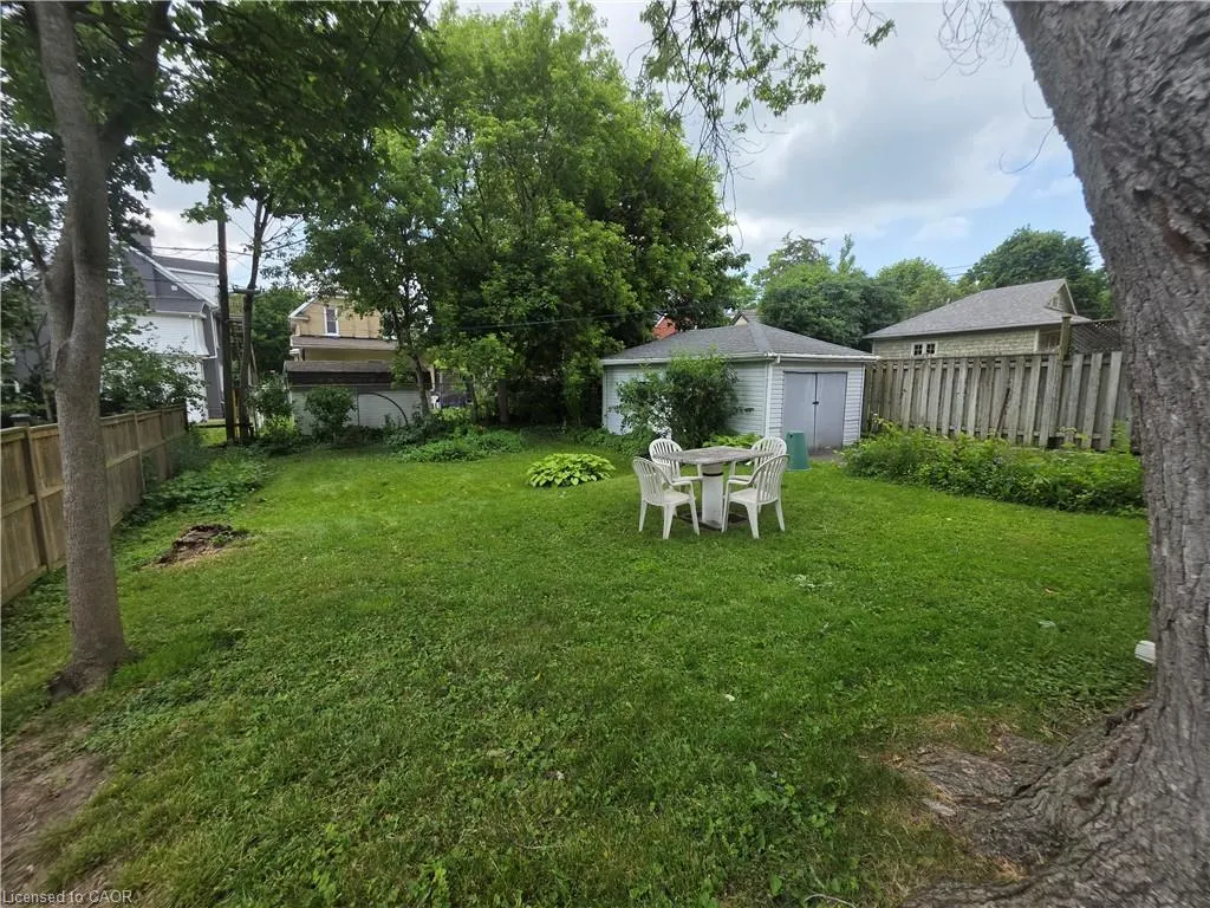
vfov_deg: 89.9
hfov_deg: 106.2
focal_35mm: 13
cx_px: 605
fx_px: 454
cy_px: 454
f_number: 1.9
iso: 40
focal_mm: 2.2
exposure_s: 1/645
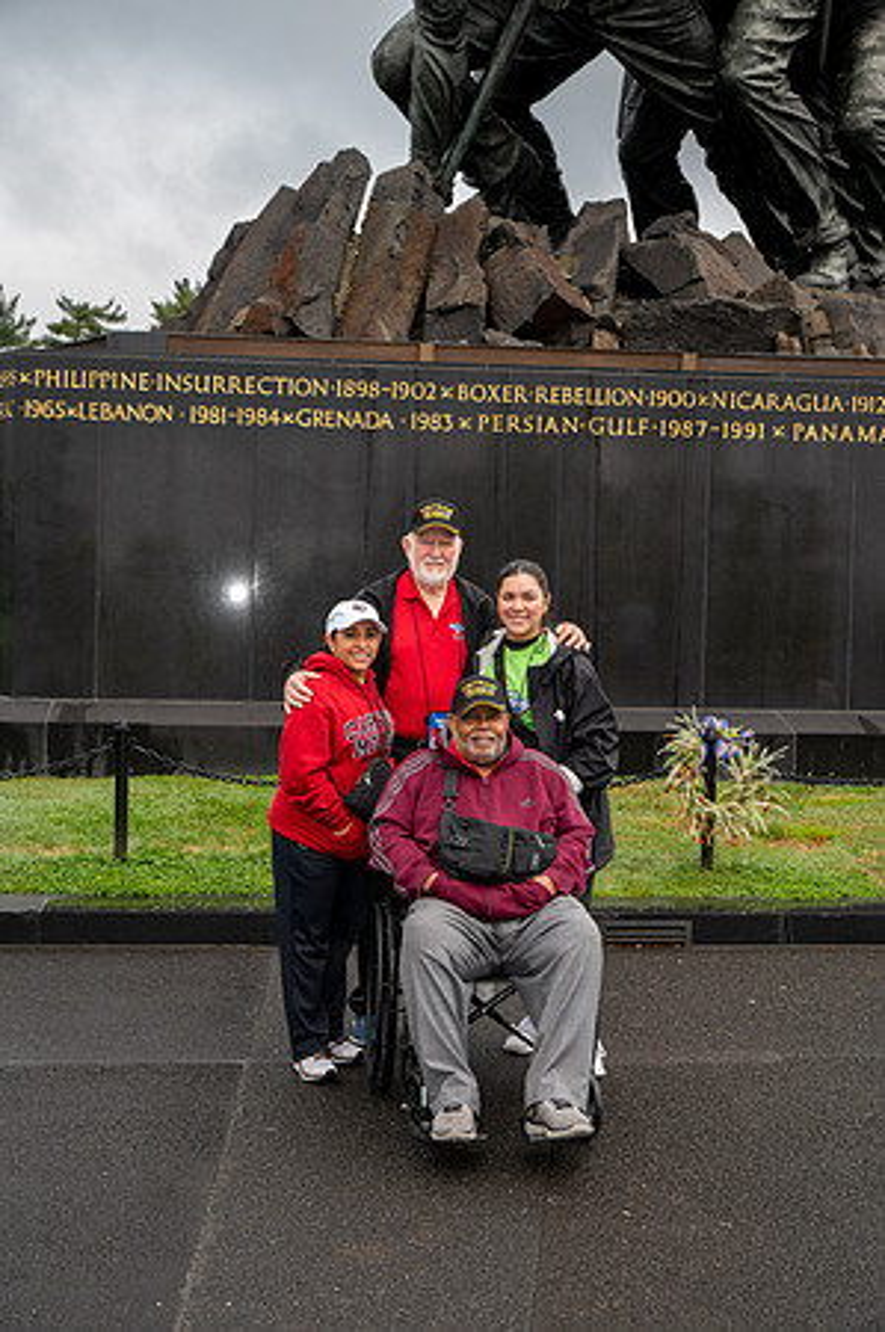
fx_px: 1700
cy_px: 666
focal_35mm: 46
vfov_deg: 42.8
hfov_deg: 29.2
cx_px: 442
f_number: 6.3
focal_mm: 46
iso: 360
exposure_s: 1/100
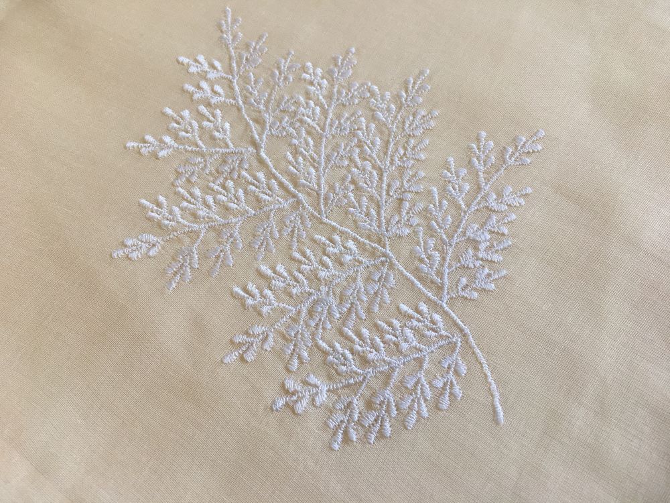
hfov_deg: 61.7
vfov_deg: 48.2
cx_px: 335
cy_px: 252
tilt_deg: -68.4
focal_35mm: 29
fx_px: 561
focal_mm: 4.15
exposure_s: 1/33
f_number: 2.2
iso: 64
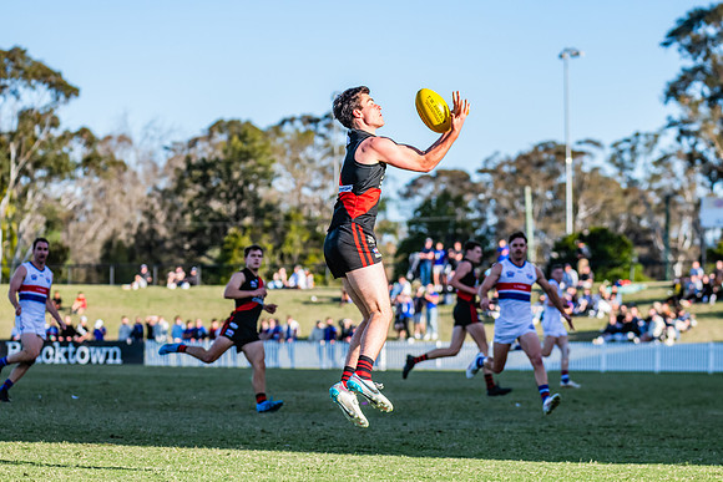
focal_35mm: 188
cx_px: 395
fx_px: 3782
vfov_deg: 7.3
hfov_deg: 10.9
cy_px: 223
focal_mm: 170
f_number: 5.6
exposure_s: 1/1600
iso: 800
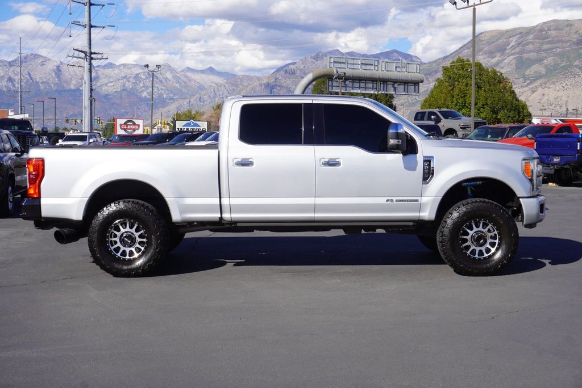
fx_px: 825
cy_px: 194
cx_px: 291
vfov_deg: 26.5
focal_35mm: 51
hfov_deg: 38.9
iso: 100
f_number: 11
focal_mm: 34
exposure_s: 1/125
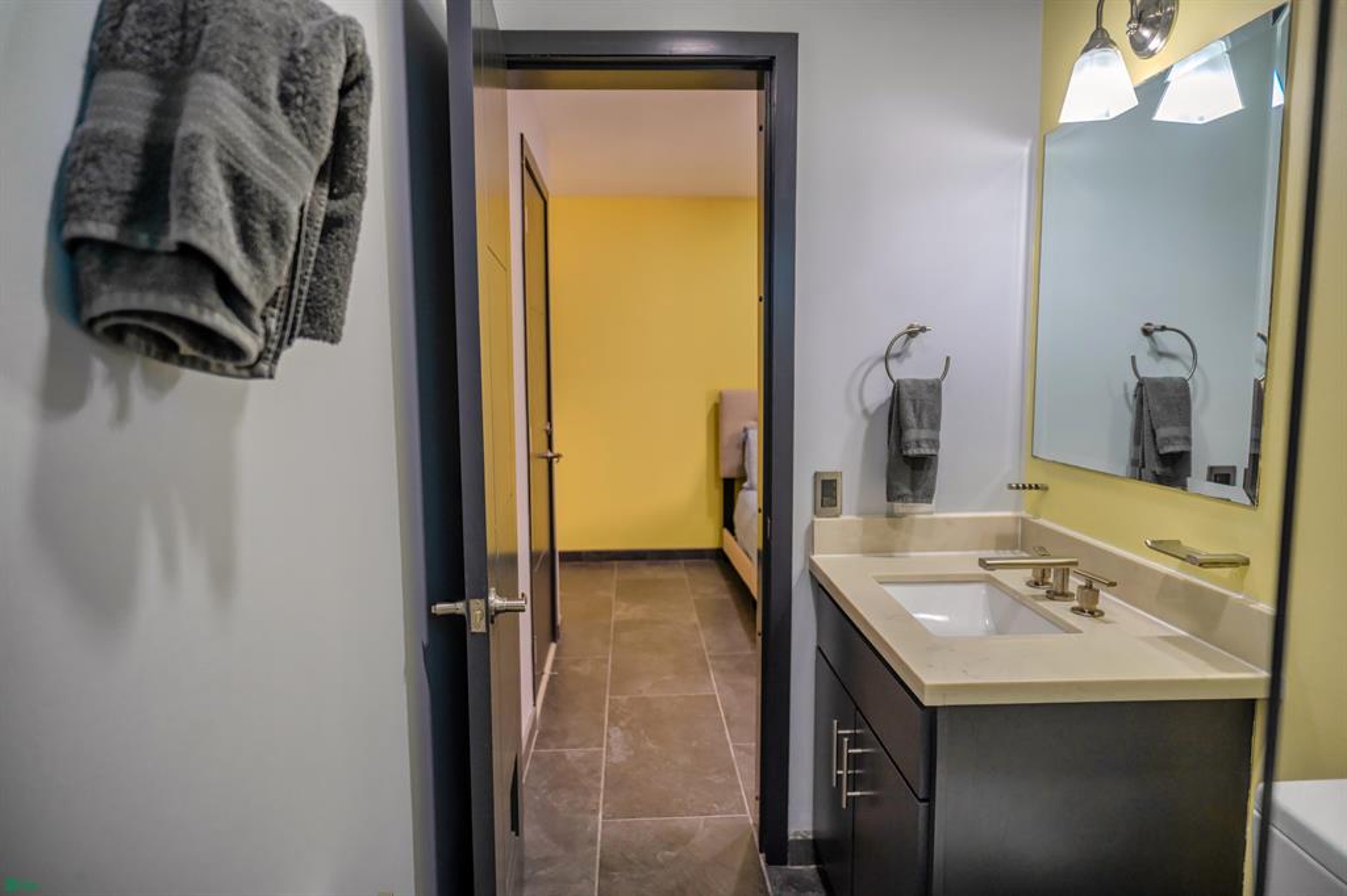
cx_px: 674
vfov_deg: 61.9
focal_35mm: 20
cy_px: 448
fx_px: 748
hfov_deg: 84.0
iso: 1000
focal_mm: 20
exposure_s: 1/200
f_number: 2.8
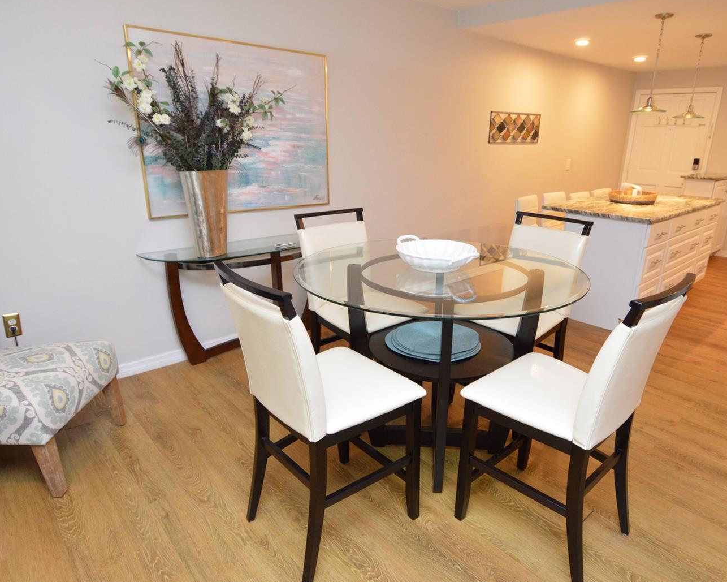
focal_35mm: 21
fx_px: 452
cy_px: 294
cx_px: 388
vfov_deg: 65.5
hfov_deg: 77.5
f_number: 4
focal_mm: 12
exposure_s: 1/60
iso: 1250
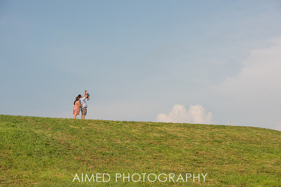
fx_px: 546
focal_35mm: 70
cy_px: 94
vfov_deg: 19.5
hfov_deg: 28.8
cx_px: 140
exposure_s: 1/640
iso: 160
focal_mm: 70
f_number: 9
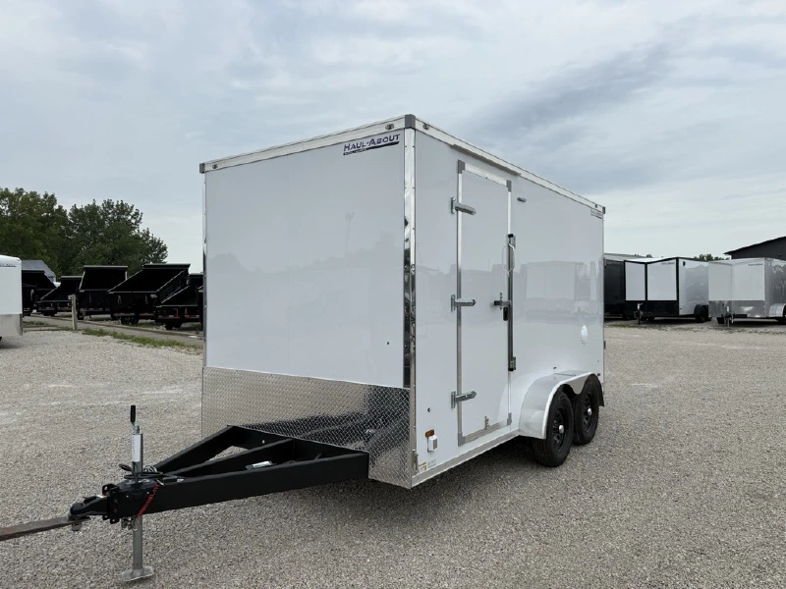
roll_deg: +0.2
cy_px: 294
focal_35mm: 24
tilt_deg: -1.2
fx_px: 545
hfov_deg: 71.6
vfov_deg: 56.8
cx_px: 393
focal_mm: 6.76
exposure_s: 1/3584
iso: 80
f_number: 1.78
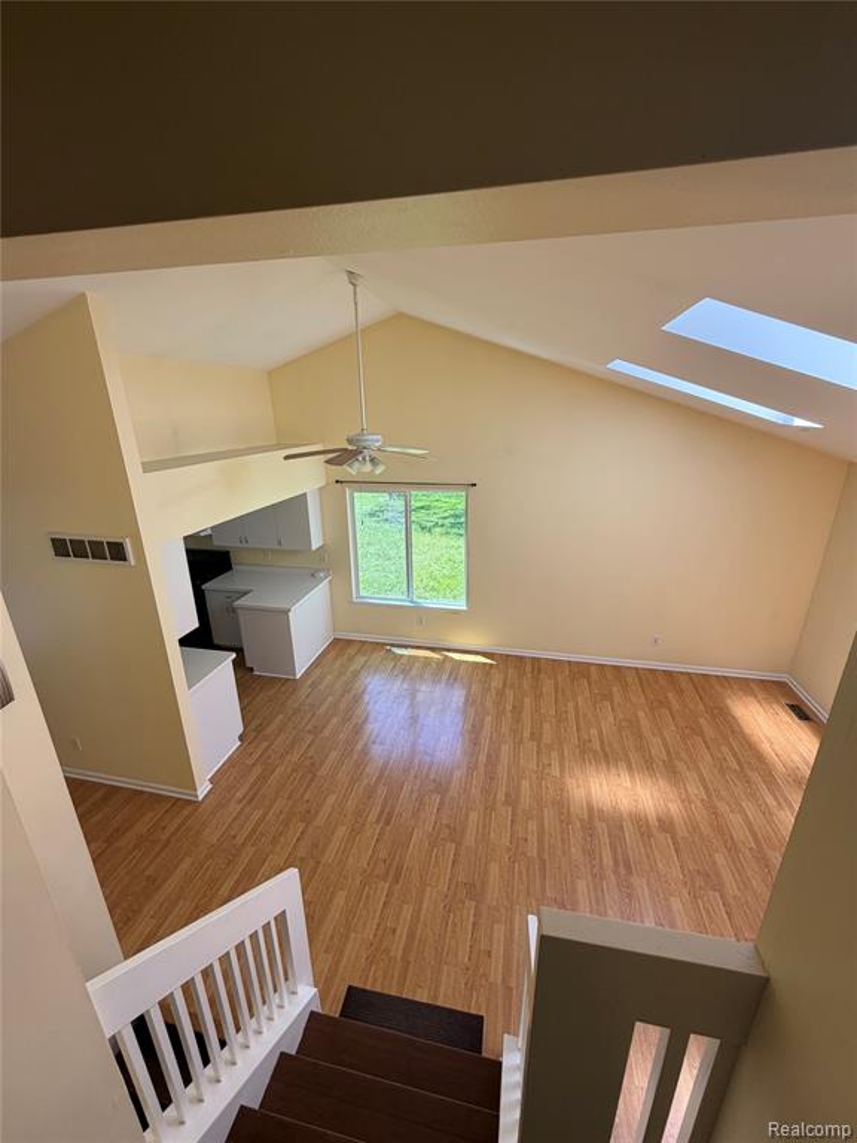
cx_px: 428
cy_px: 572
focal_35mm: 14
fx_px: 462
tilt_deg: -19.4
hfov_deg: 85.7
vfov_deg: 102.1
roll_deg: +0.3
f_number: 2.2
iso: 80
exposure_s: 1/121
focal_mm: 2.22
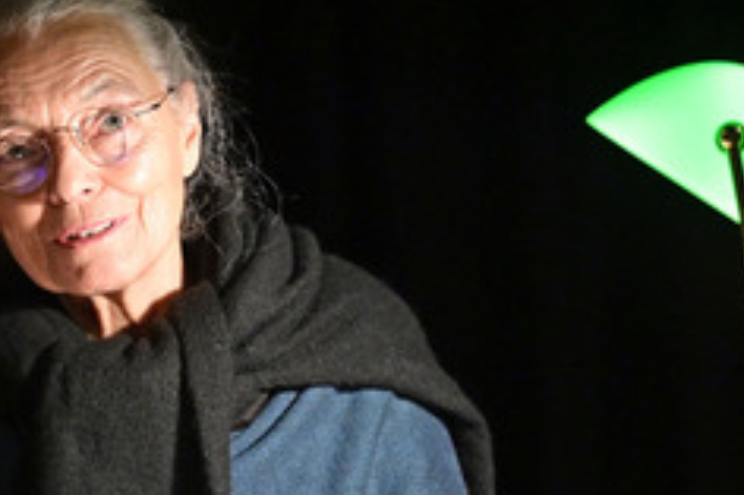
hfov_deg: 5.4
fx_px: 7910
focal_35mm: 383
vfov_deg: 3.6
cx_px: 137
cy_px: 353
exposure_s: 1/160
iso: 4000
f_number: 2.8
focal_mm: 200
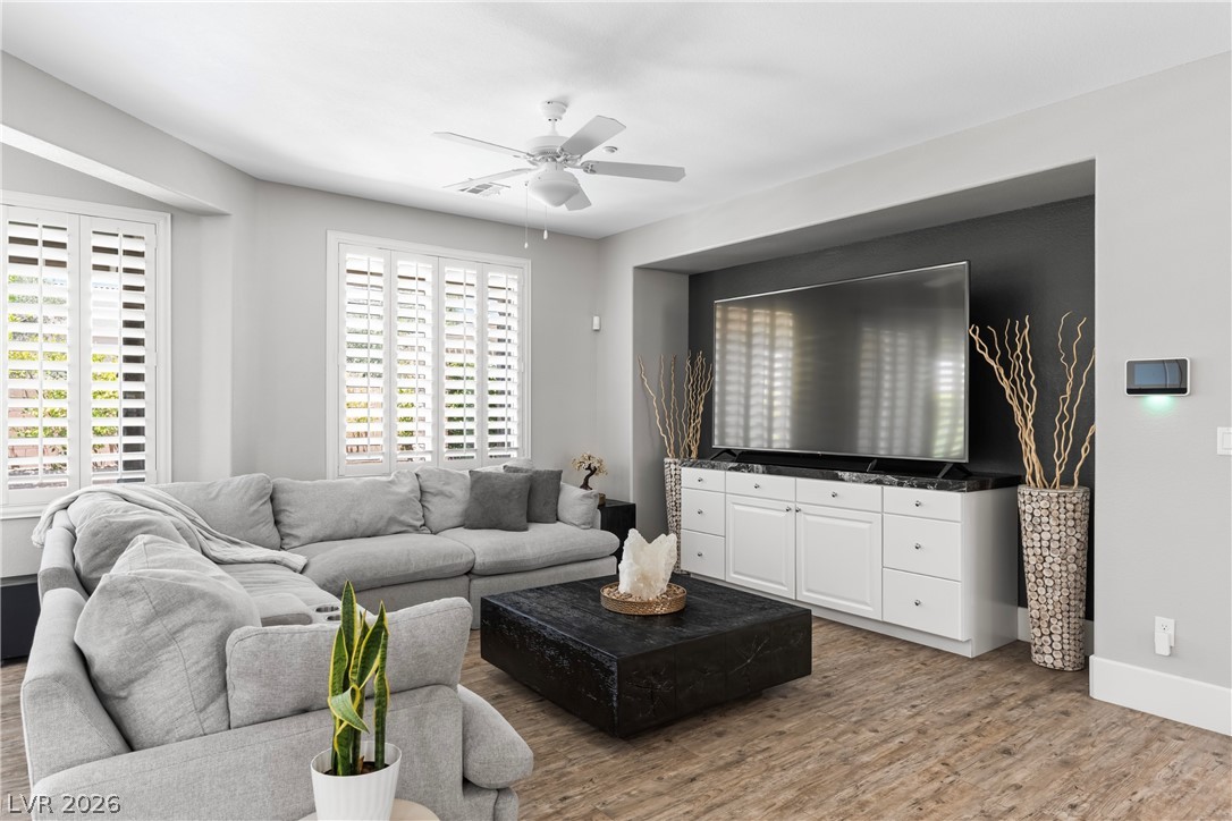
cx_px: 616
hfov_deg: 81.2
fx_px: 719
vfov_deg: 59.5
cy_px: 410
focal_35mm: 21
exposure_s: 1/5
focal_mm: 21
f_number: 8
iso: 640
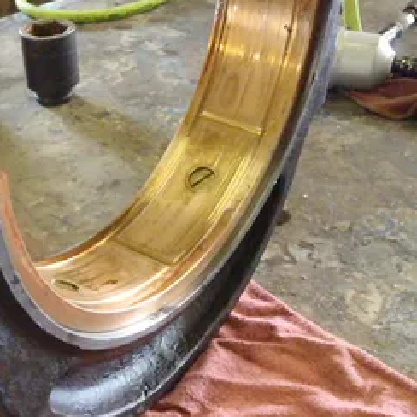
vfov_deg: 31.1
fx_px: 750
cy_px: 197
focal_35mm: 55
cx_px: 77
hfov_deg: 30.3
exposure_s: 1/40
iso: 2500
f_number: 4.6
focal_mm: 6.83
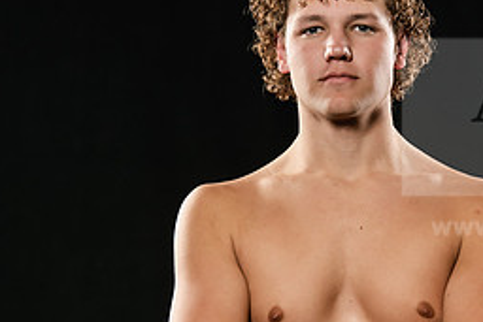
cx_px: 345
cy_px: 266
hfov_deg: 7.0
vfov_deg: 4.7
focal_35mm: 294
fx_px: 3947
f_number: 5.6
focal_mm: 130
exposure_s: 1/250
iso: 320
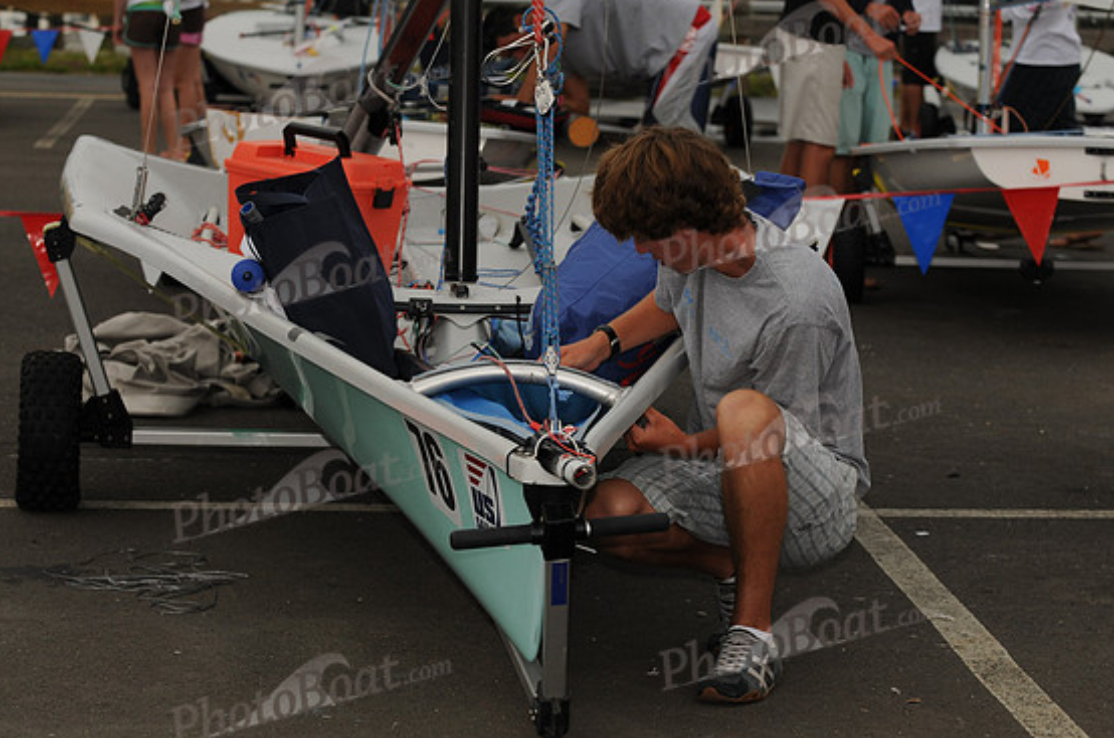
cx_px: 555
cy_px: 359
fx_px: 3397
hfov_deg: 18.6
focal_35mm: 110
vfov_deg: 12.4
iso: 200
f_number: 5
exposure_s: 1/800
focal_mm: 70
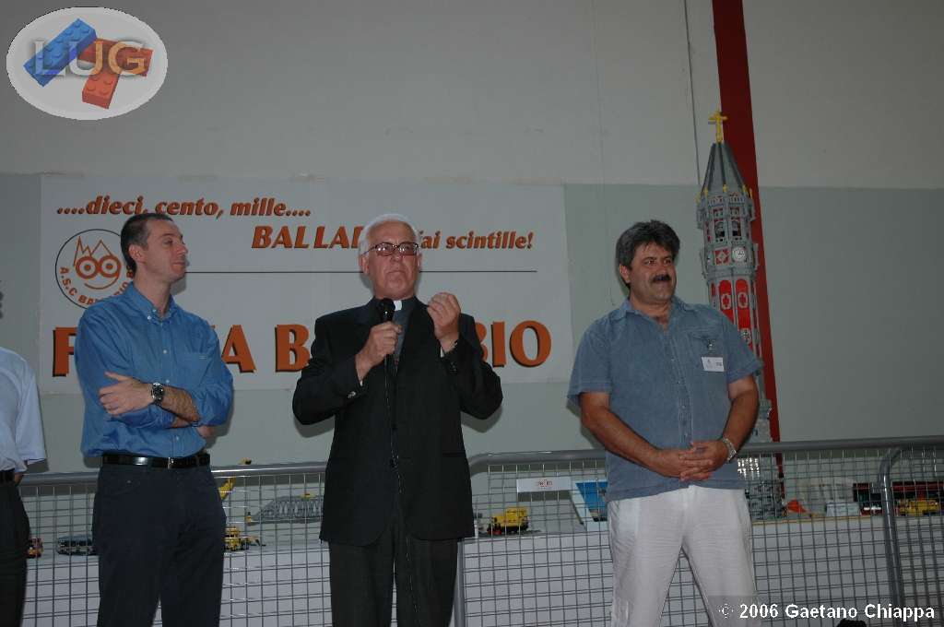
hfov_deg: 45.0
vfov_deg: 30.8
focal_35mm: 44
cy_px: 314
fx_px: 1139
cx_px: 472
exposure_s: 1/60
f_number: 4
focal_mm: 29
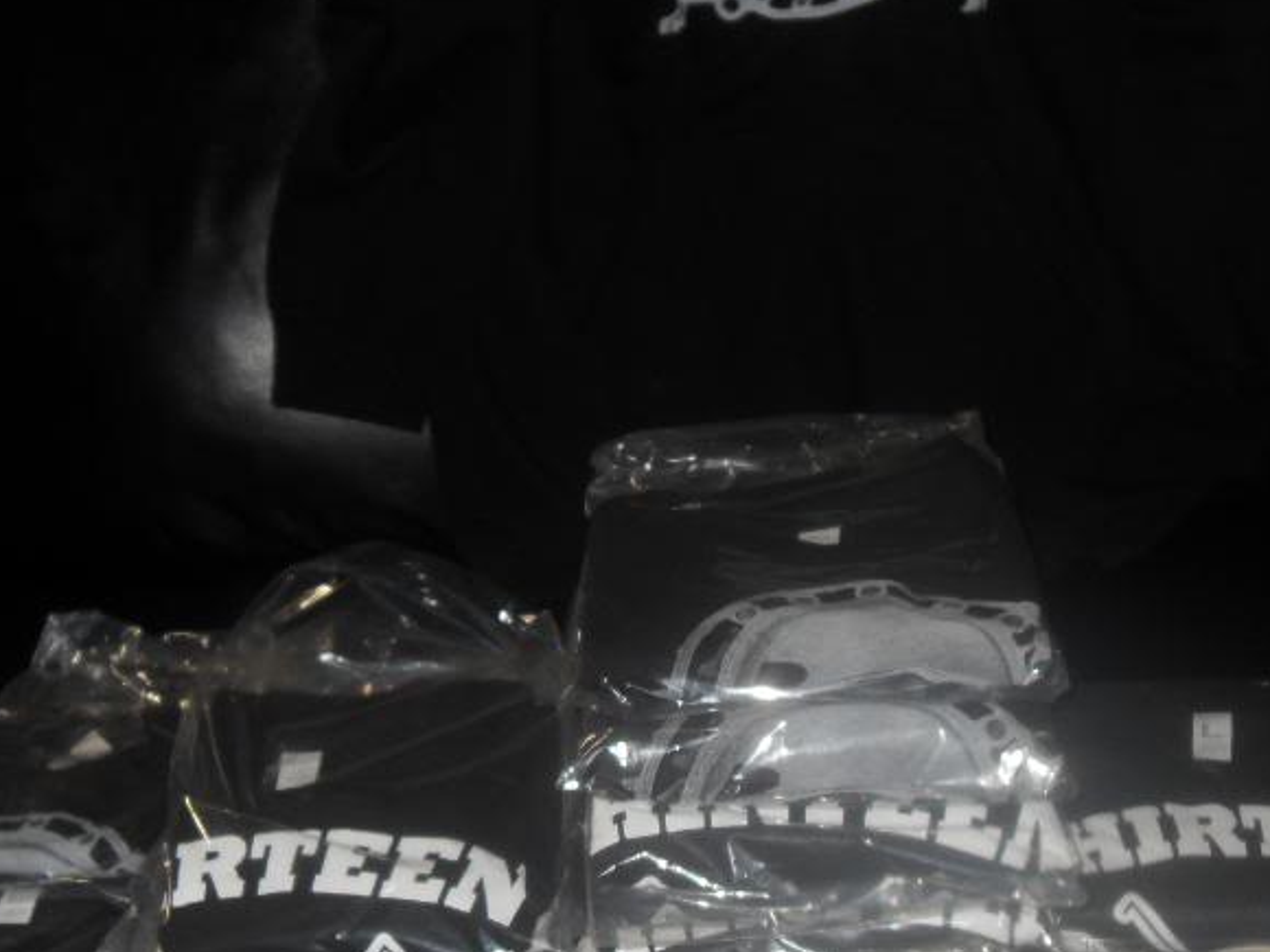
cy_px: 475
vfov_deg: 24.4
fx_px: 2201
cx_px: 701
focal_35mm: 60
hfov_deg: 32.2
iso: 100
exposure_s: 1/45
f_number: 2.8
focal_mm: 6.3
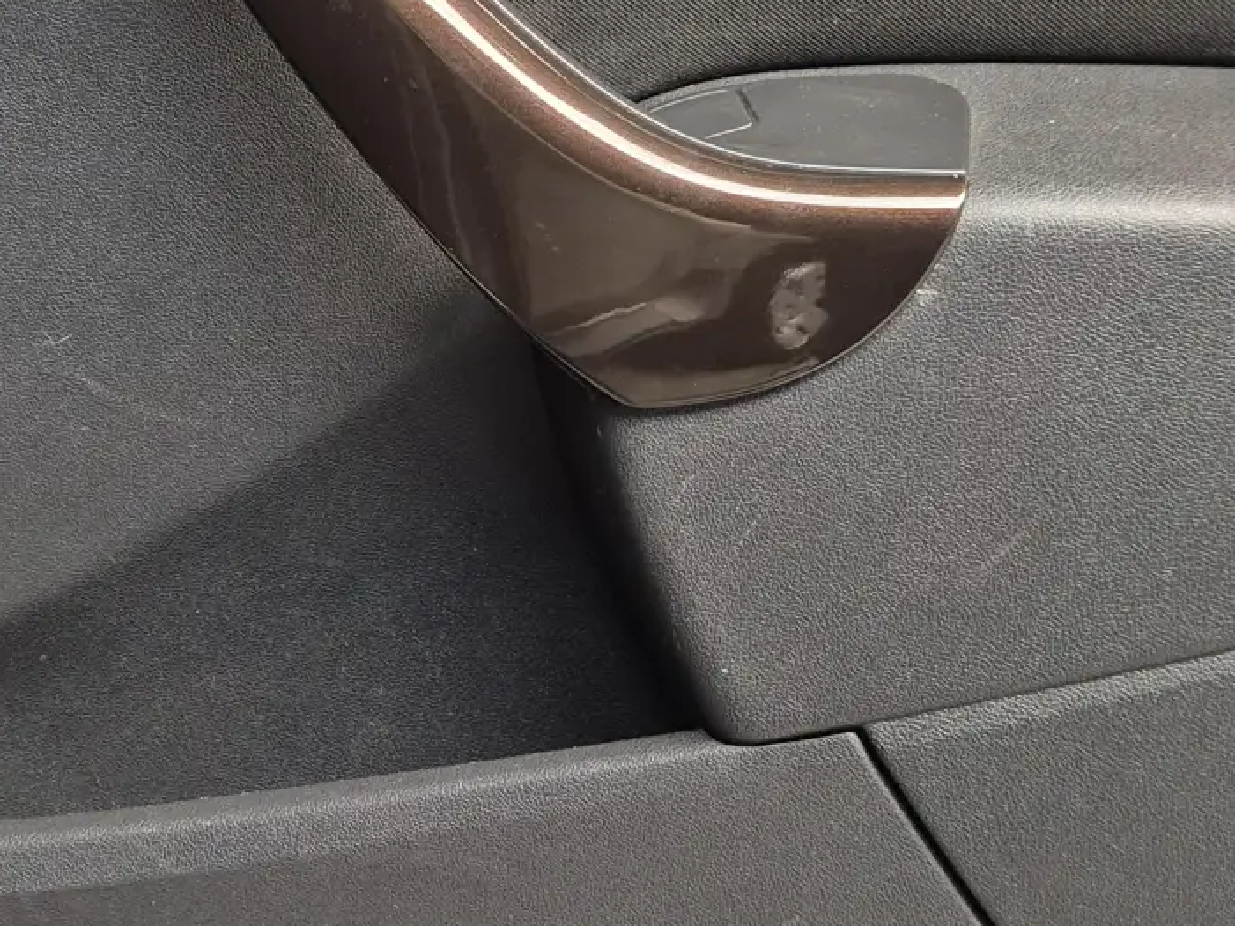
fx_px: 2248
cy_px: 232
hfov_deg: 30.7
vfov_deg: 23.1
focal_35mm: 63
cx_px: 587
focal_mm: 5.4
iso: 160
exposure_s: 1/180
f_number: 1.8
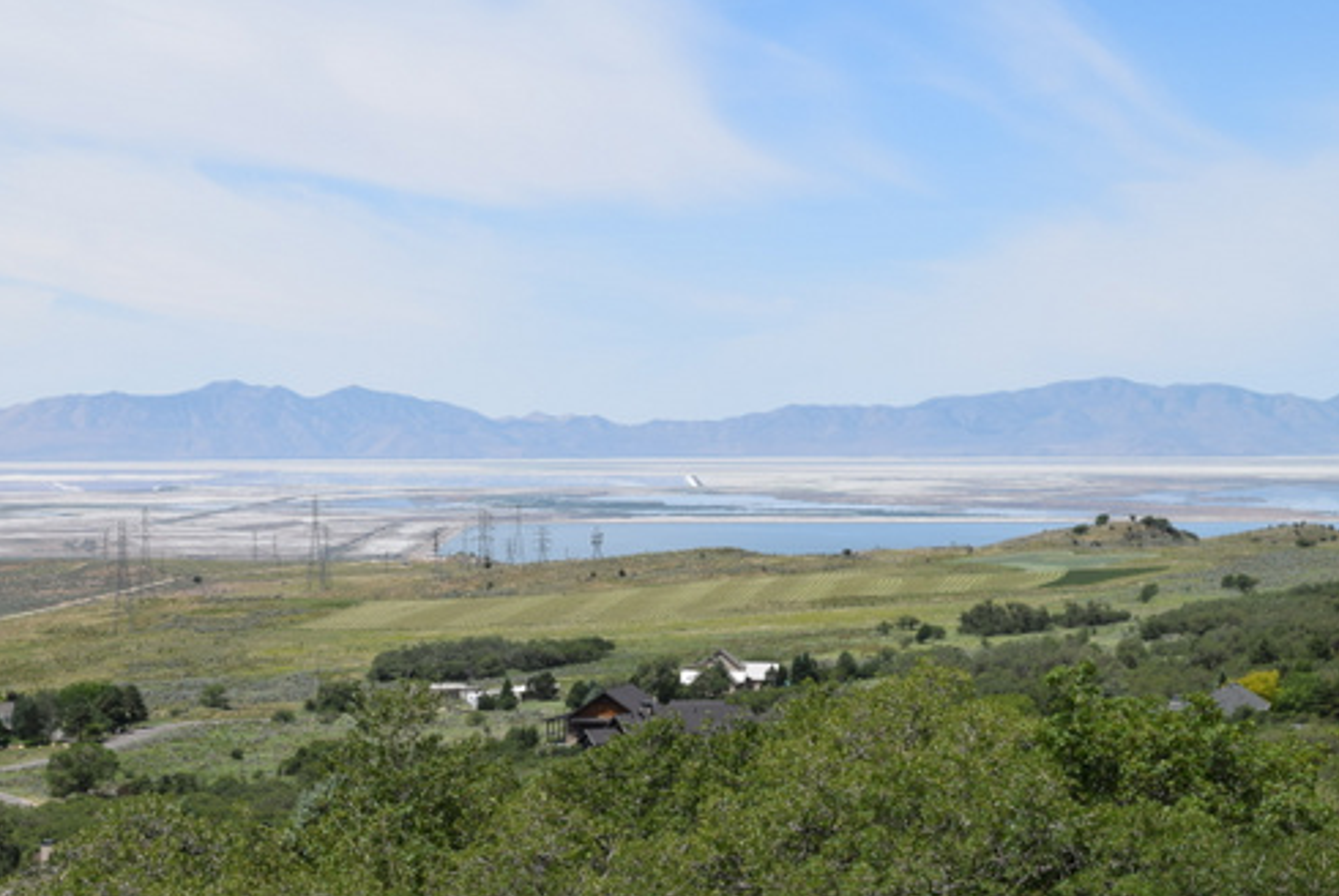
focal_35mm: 94
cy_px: 538
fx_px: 3500
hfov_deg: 21.6
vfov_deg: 14.6
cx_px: 522
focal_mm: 48
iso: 200
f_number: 11
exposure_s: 1/500
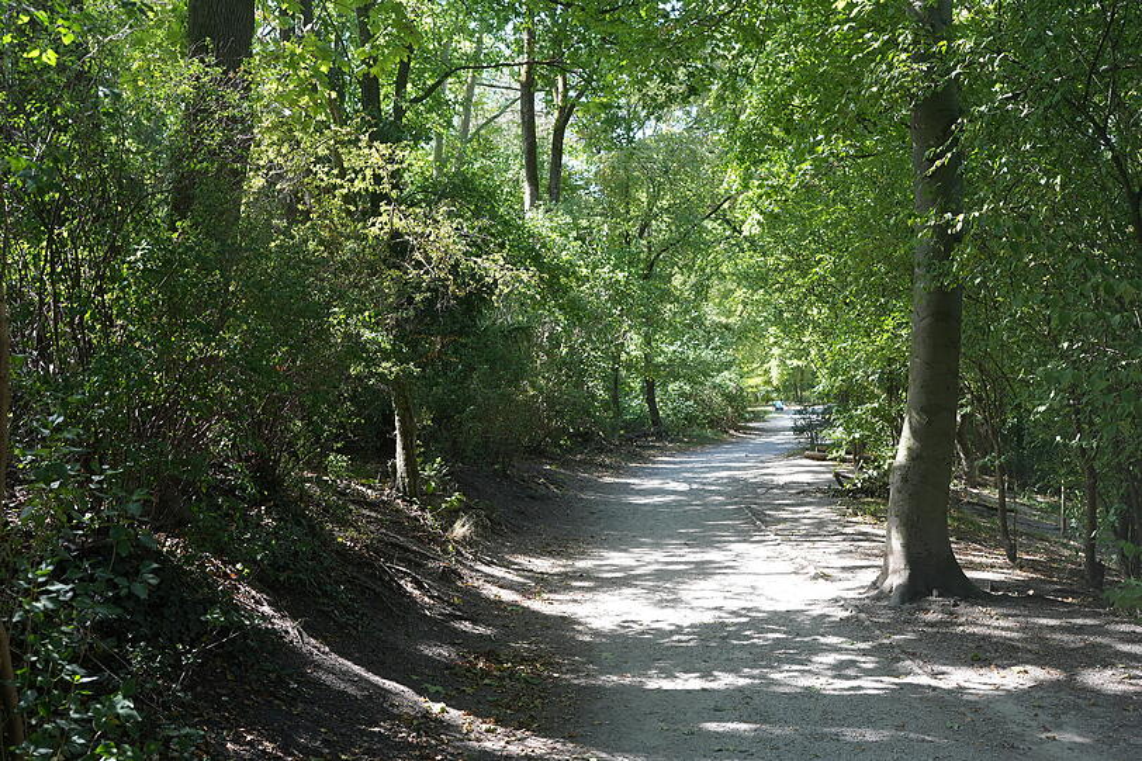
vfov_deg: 37.8
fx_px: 1110
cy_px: 380
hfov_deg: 54.4
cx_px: 571
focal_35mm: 35
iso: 250
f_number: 4
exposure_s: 1/160
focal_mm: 35
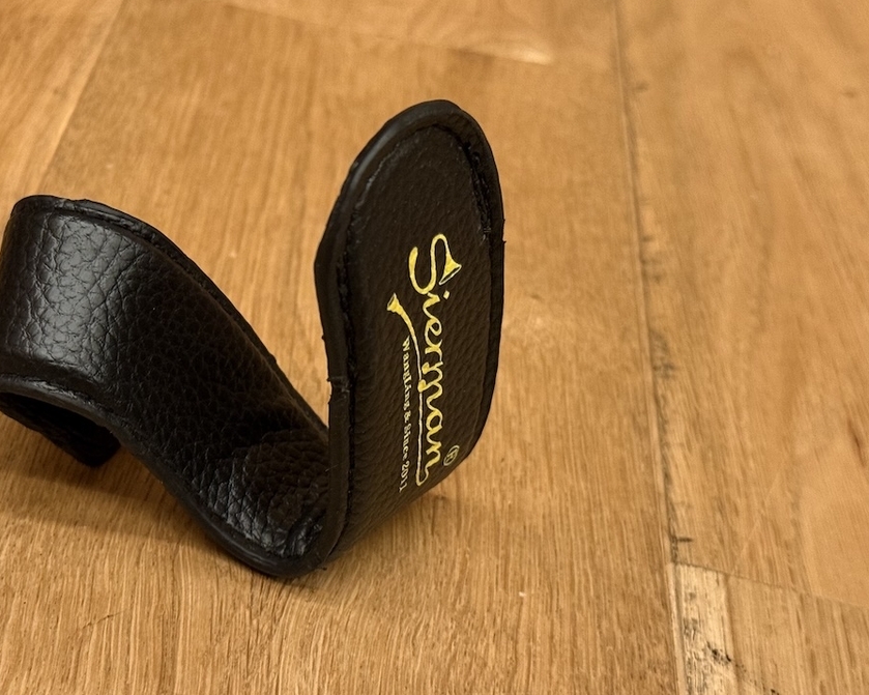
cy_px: 355
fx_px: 1723
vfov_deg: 22.8
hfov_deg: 28.1
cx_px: 261
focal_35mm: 67
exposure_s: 1/40
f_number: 1.78
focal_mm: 6.76
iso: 400
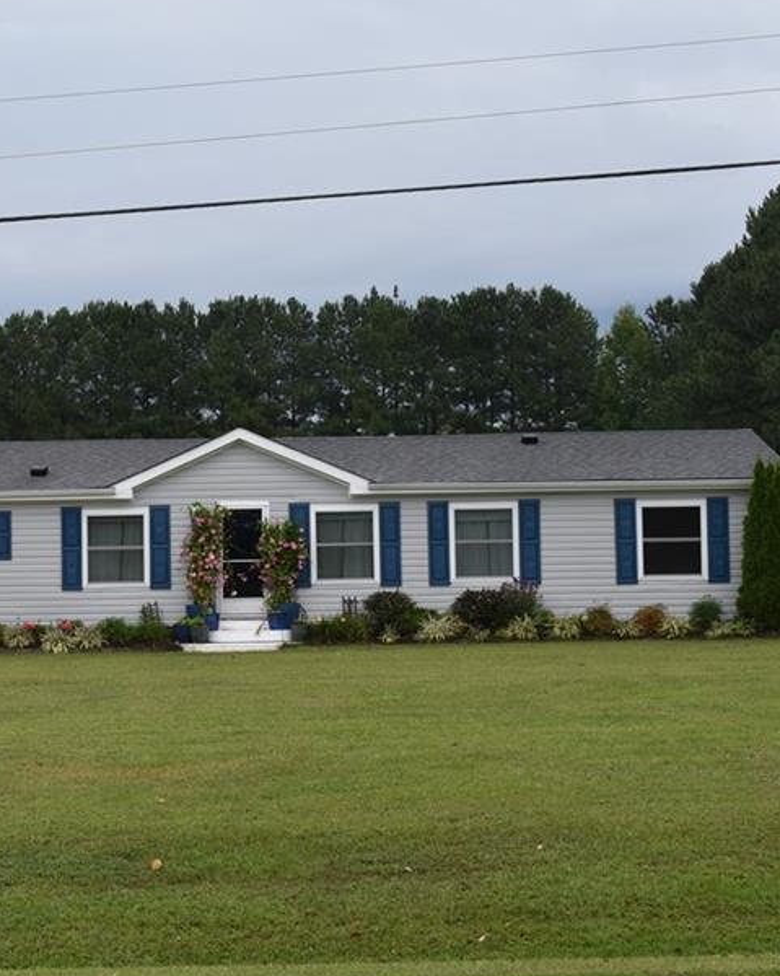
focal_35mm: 77
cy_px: 507
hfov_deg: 19.6
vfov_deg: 24.8
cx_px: 90
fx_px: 2222
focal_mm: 32
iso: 250
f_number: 8
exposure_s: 1/250
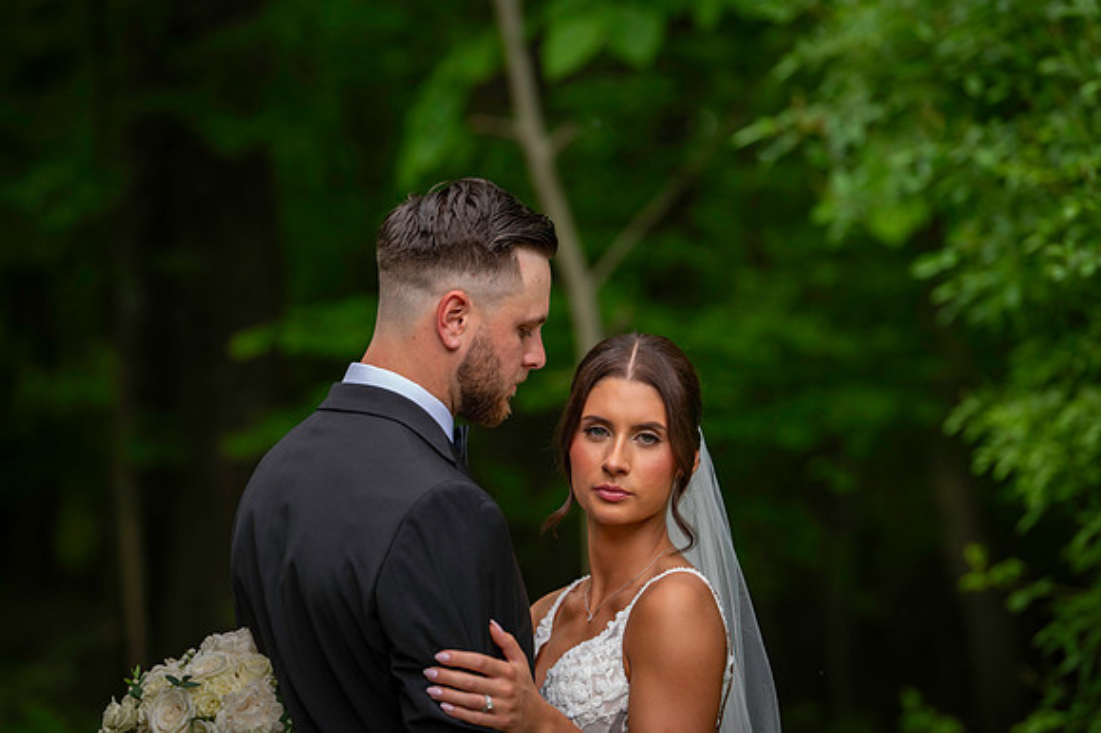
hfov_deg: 12.1
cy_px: 366
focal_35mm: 170
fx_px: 5196
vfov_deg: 8.1
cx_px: 550
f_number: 4
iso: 400
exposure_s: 1/320
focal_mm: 170
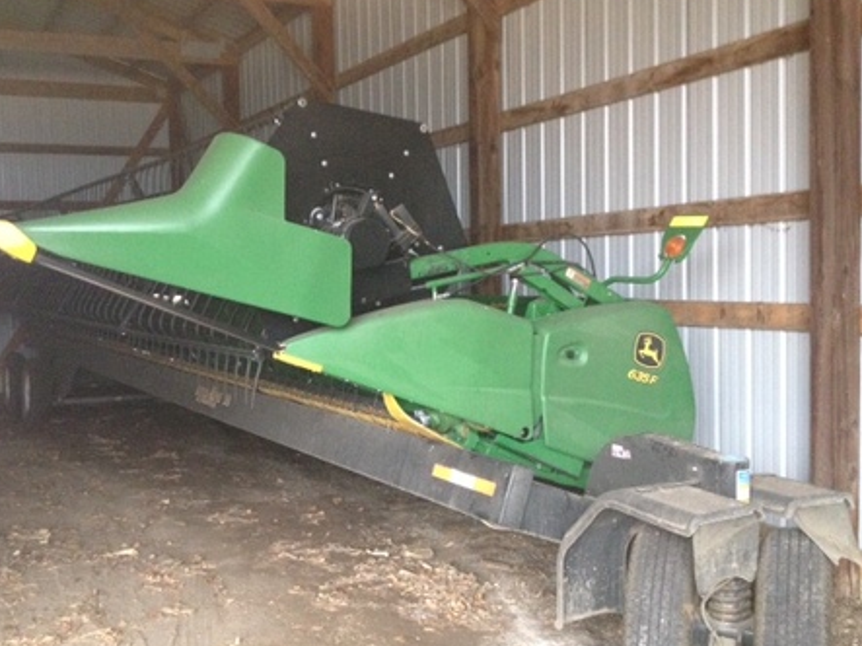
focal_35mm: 43
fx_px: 1070
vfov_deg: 33.6
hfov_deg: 43.6
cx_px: 342
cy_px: 337
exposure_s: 1/20
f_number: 2.4
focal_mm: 4.28
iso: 320
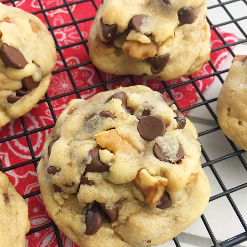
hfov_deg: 43.8
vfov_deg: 43.7
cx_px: 113
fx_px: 307
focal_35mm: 38
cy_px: 145
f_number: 2.2
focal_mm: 4.15
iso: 80
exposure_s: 1/8
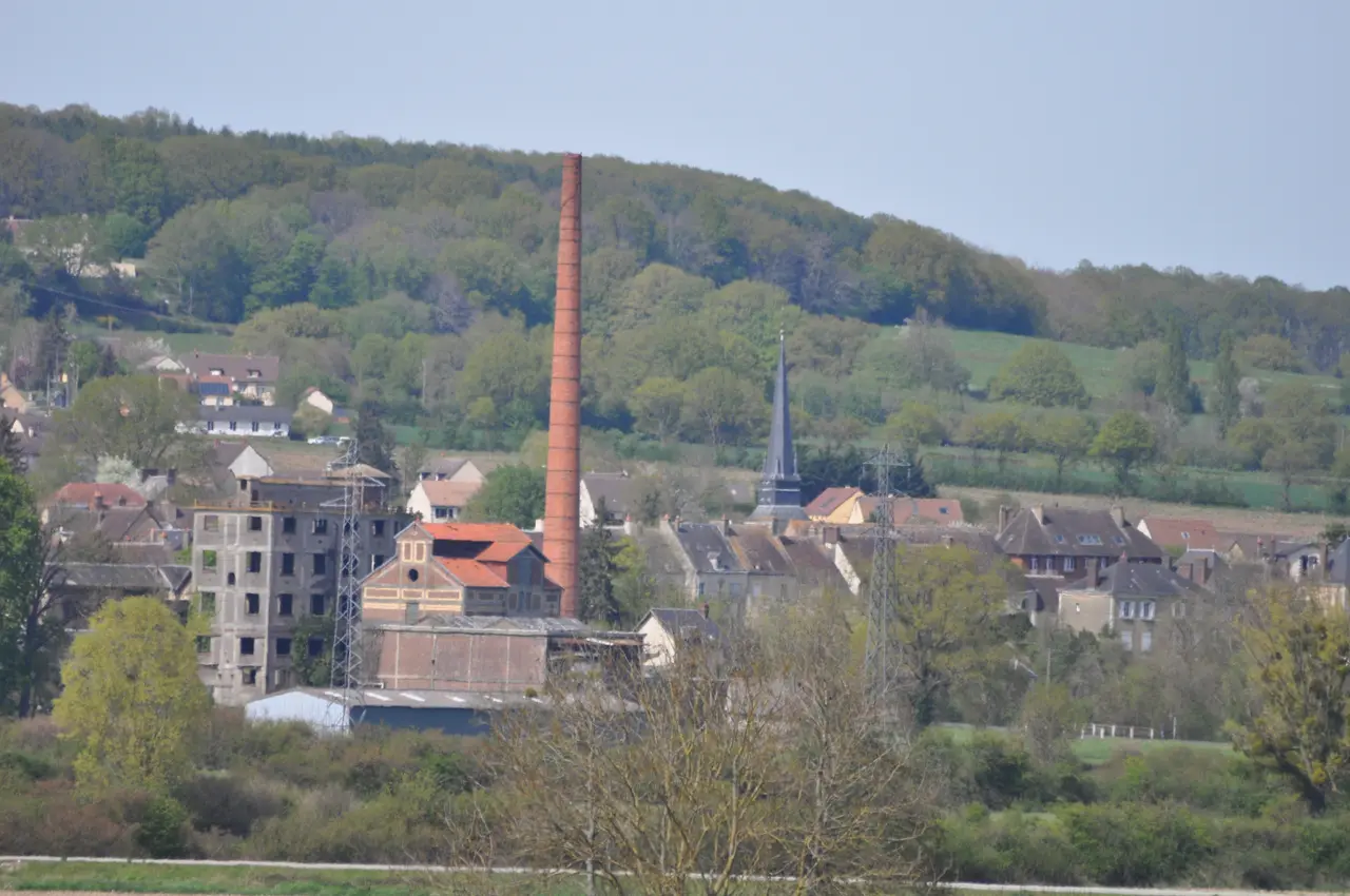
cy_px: 448
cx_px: 675
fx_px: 16853
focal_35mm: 450
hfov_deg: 4.6
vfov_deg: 3.0
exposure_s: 1/2000
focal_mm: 300
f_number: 5.6
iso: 400
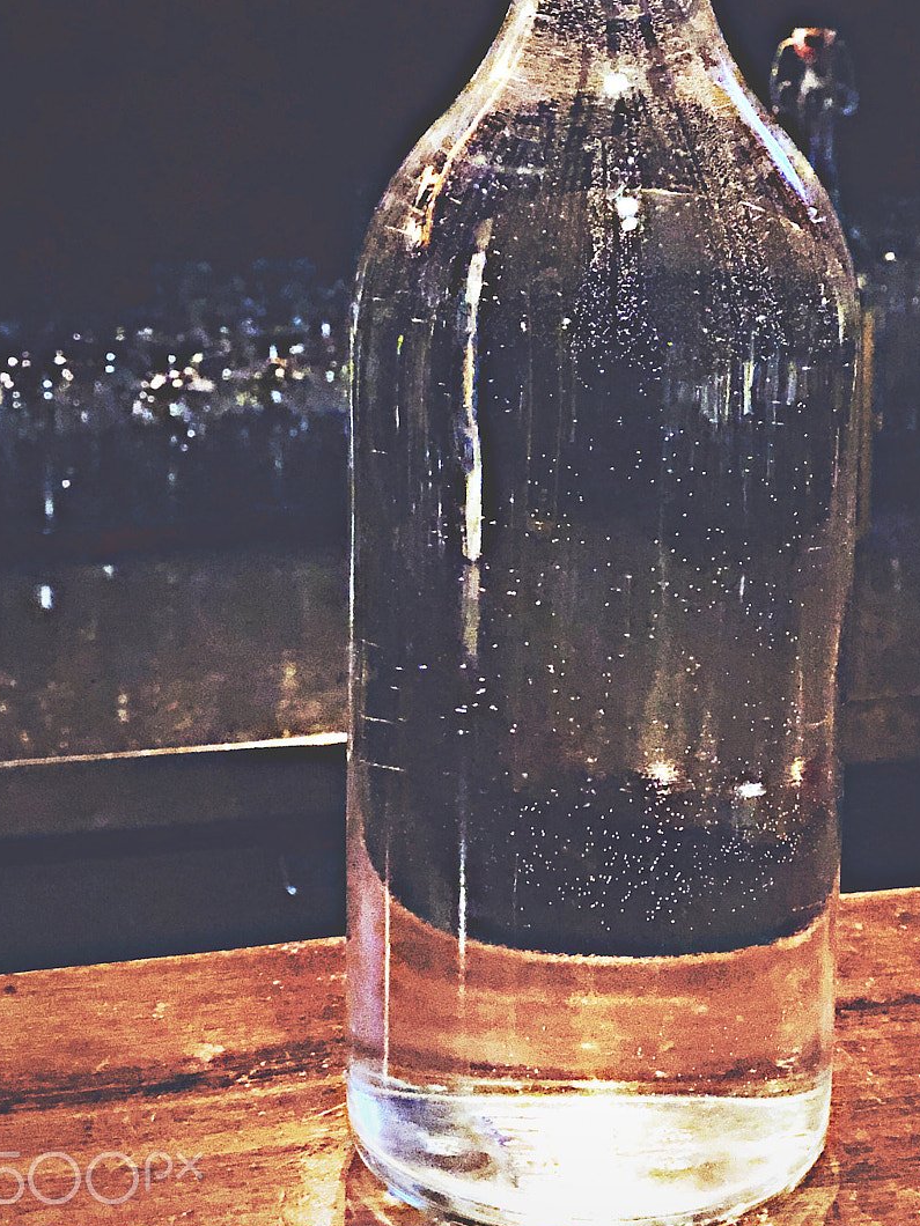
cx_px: 610
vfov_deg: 22.7
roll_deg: -1.7
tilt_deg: -10.6
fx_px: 3048
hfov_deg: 17.1
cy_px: 405
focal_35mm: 86
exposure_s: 1/60
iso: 1250
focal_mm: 6.6
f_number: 2.8
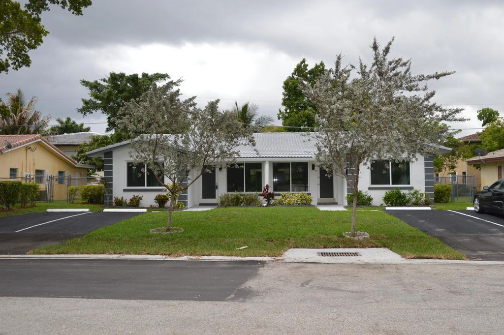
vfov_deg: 36.8
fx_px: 504
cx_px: 252
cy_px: 168
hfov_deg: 53.2
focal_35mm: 36
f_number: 8
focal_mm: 24
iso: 100
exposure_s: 1/200
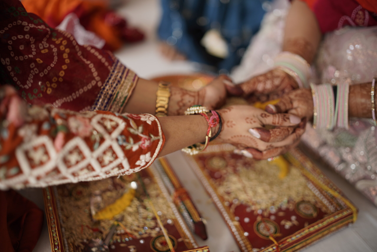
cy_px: 126
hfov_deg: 54.4
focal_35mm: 35
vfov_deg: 37.9
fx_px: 367
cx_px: 188
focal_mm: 35
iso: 160
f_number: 1.4
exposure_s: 1/320
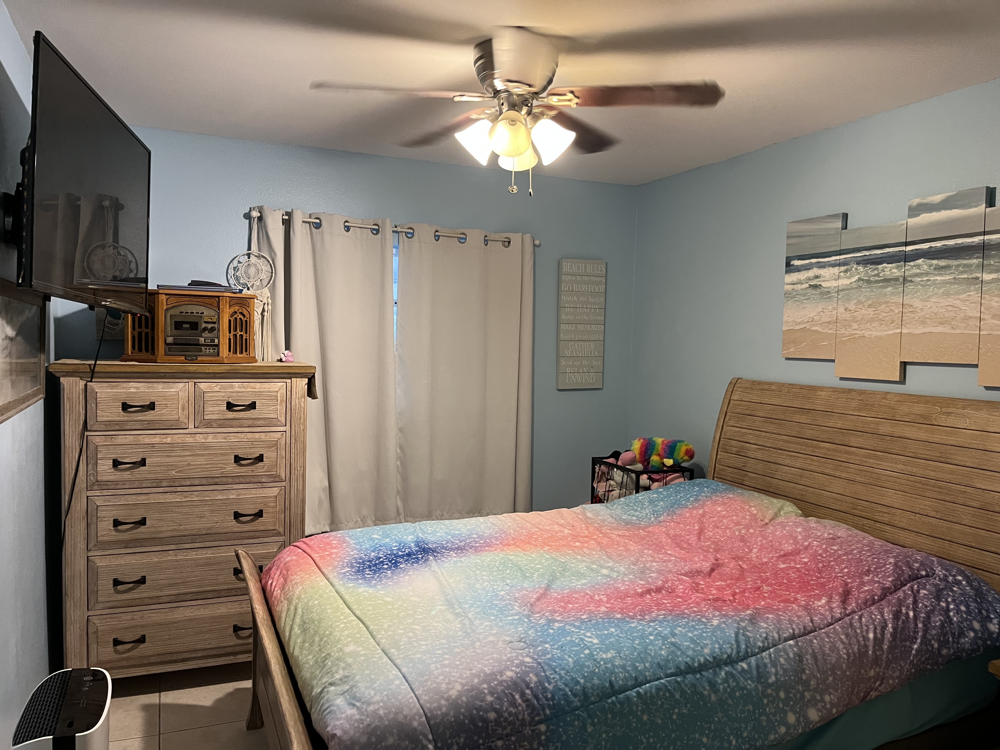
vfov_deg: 53.1
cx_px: 500
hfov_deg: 67.3
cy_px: 375
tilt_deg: -3.2
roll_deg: -1.5
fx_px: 751
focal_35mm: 26
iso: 320
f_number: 1.6
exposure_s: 1/60
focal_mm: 5.1
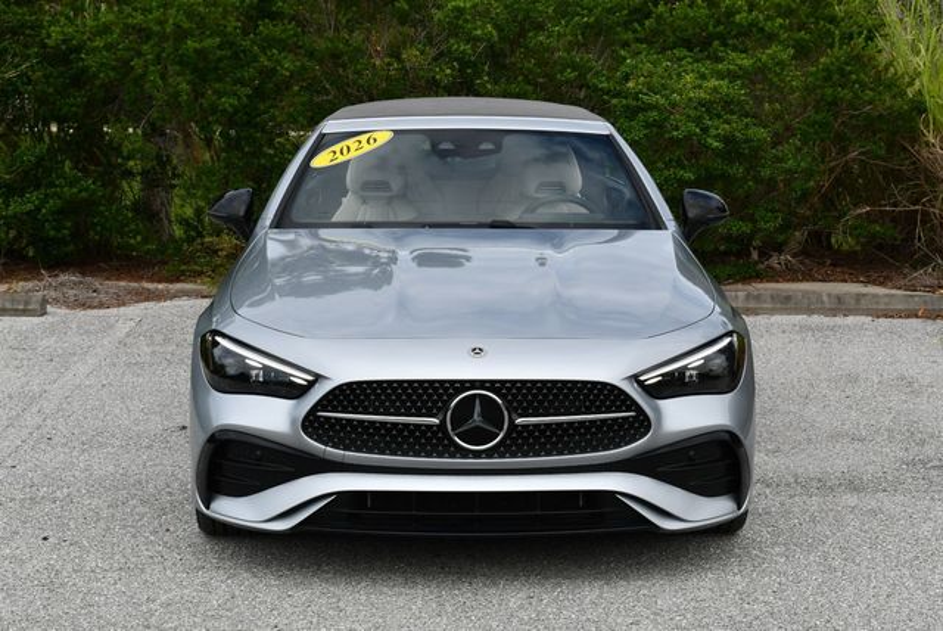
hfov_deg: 26.6
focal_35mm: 76
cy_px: 316
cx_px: 472
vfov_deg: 18.0
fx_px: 1993
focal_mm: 38
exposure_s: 1/250
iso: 100
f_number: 8
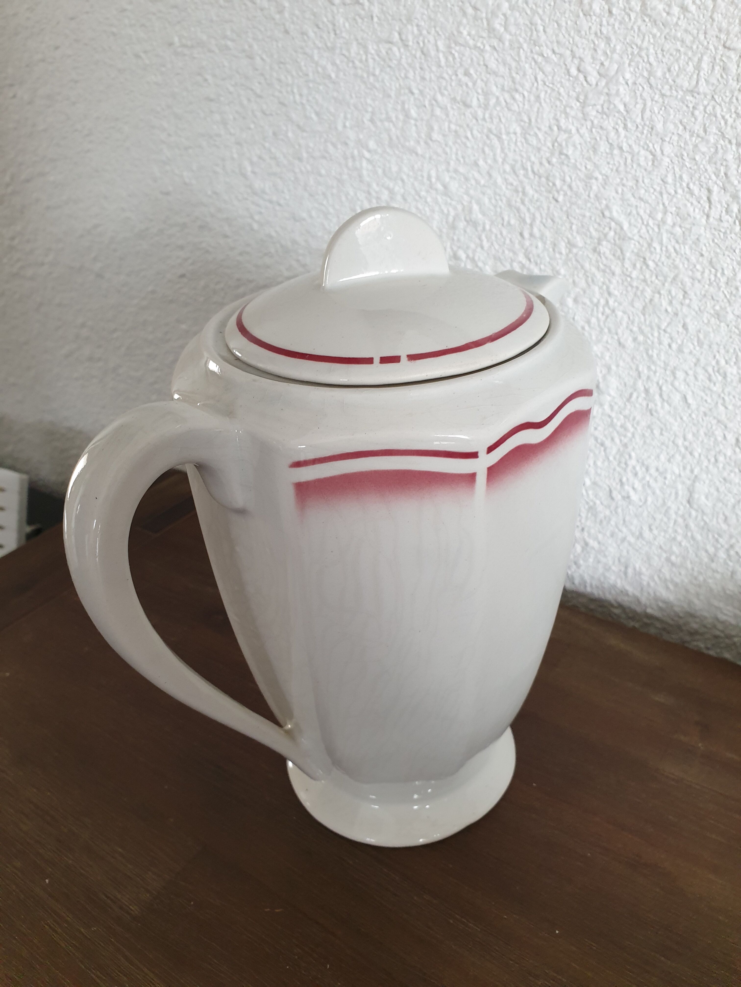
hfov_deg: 53.1
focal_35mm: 26
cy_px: 494
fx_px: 742
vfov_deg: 67.3
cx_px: 370
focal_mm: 4.3
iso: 250
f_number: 2.4
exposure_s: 1/34
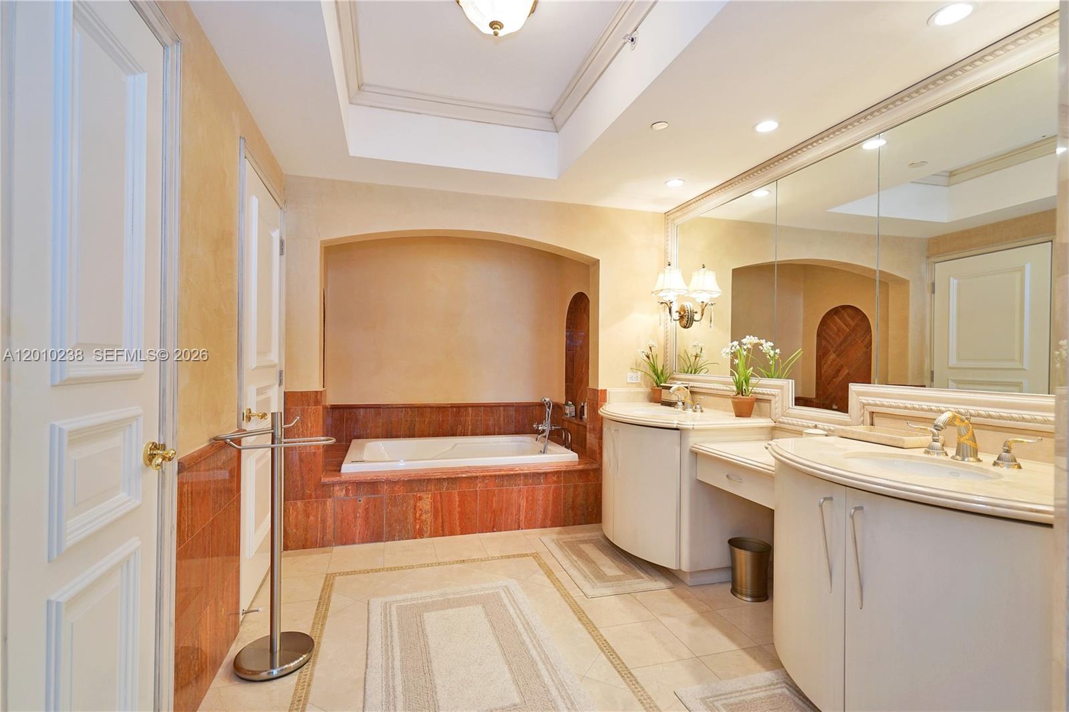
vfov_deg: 73.7
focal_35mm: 16
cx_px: 534
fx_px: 475
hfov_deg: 96.7
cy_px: 356
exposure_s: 1/20
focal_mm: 16
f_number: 4
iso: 250
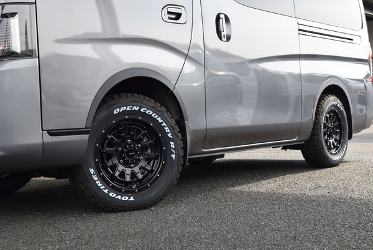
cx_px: 186
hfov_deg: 36.8
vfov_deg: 25.1
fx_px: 560
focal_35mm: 54
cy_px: 125
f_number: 10
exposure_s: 1/200
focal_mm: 36
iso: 400
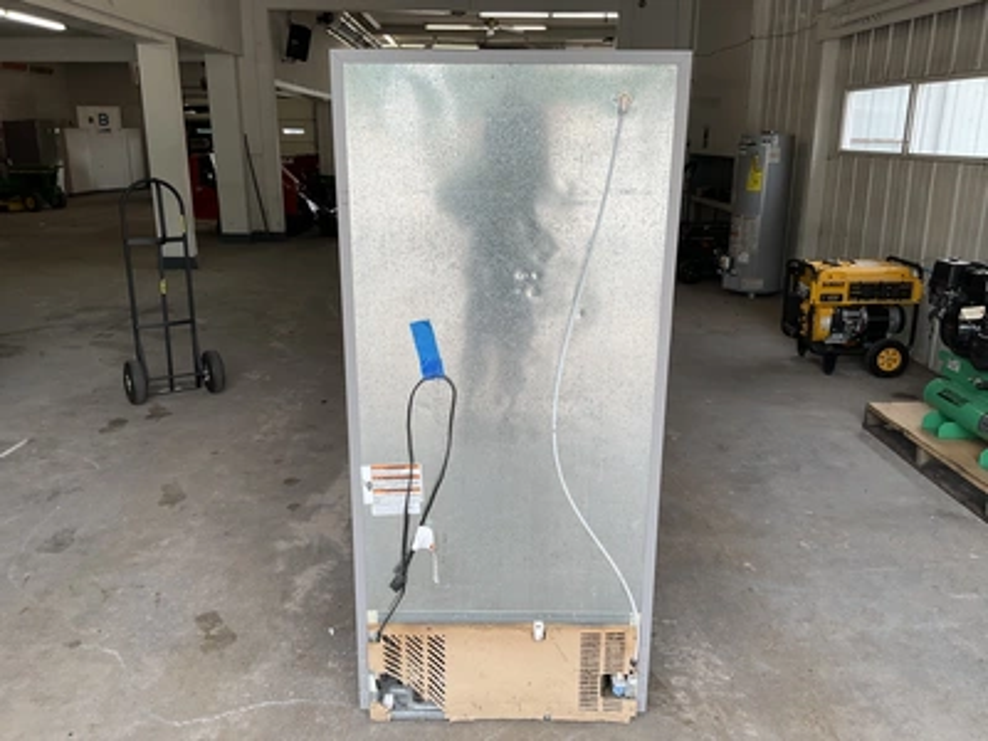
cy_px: 370
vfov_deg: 48.2
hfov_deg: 61.7
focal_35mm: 29
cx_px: 494
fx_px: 828
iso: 20
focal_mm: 3
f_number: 1.8
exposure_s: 1/143
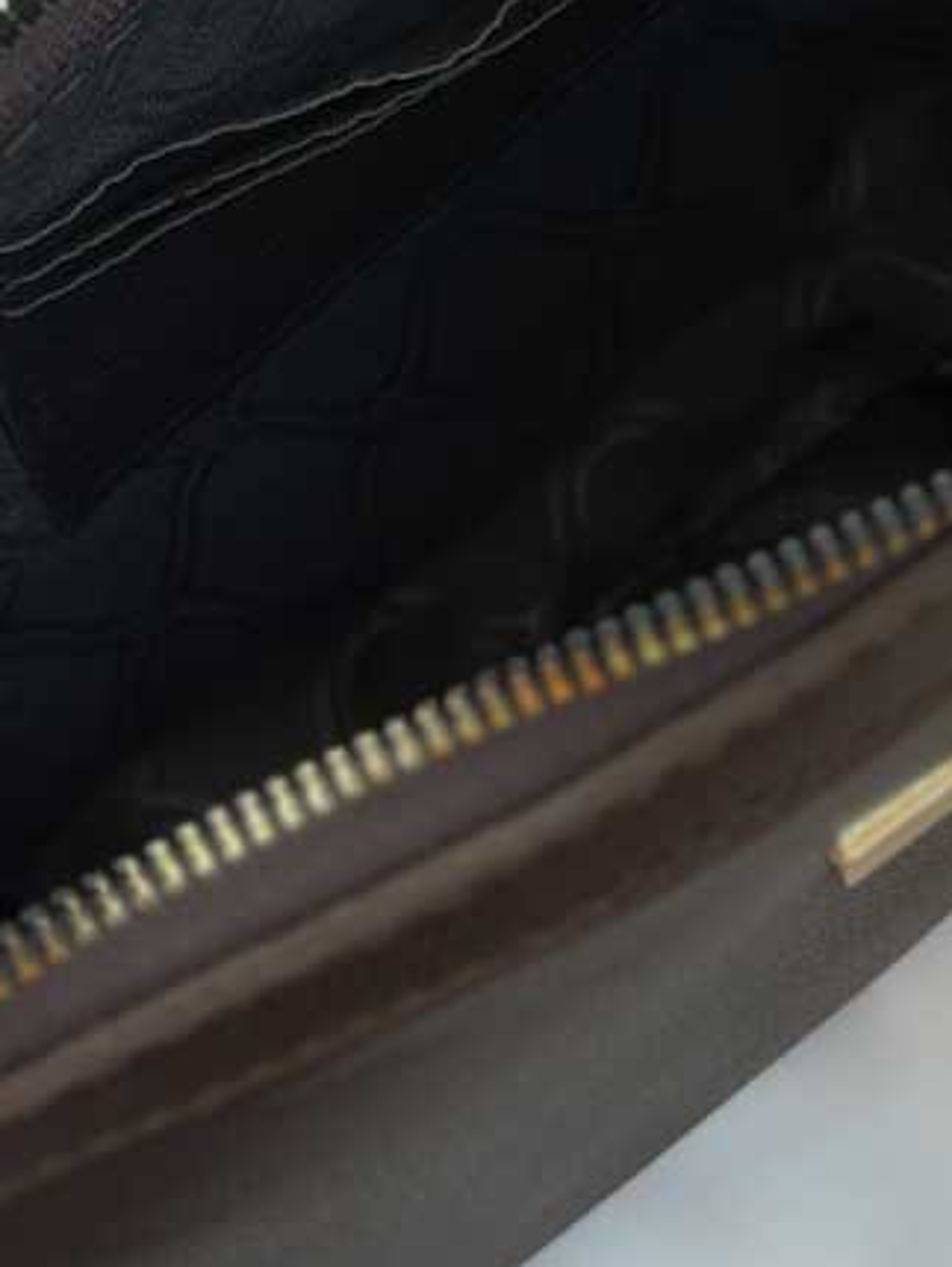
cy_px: -57
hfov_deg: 12.4
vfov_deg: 16.1
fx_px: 4359
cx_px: 684
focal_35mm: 119
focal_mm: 6.76
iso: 100
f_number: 1.78
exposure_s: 1/100
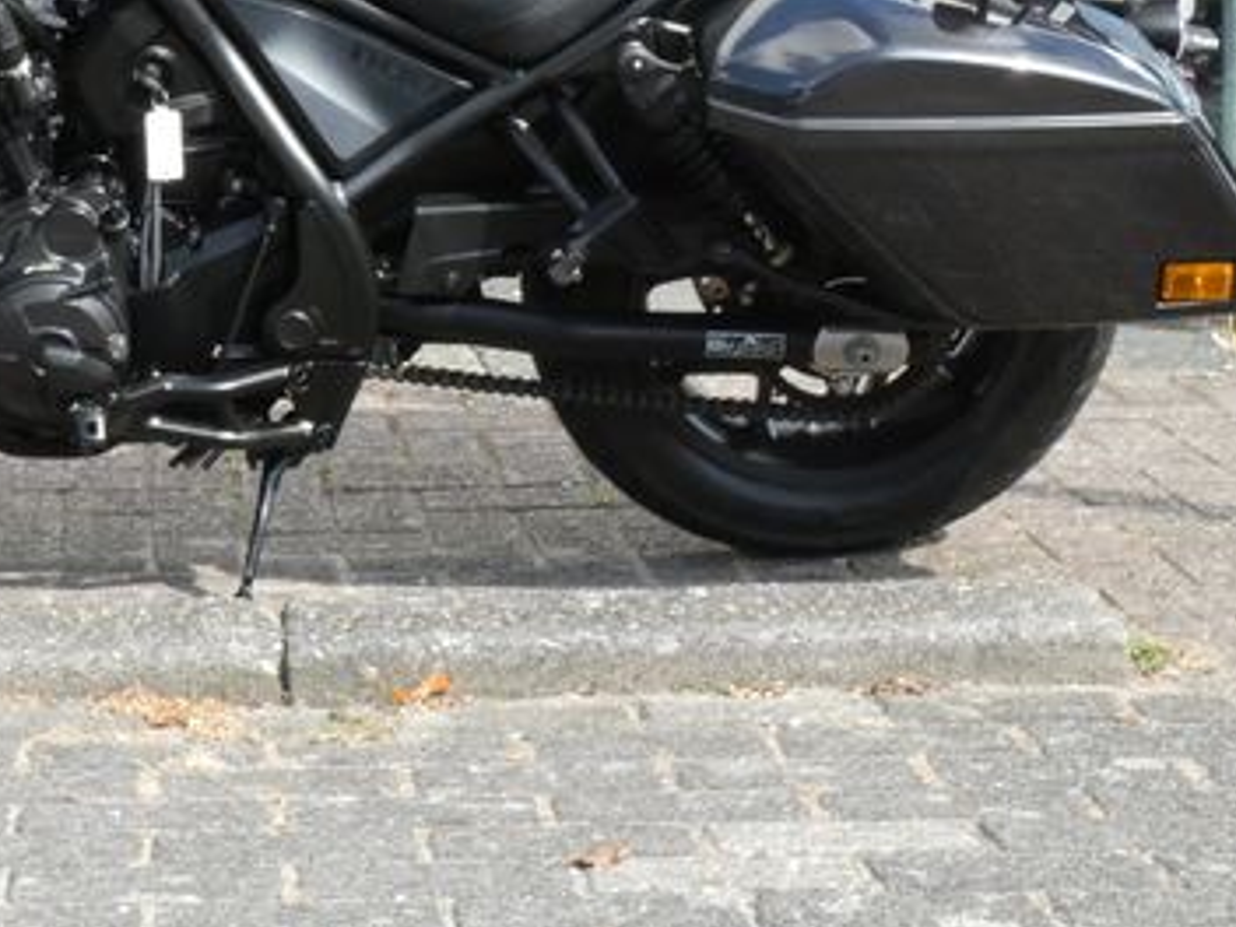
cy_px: 165
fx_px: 3571
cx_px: 169
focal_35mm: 100
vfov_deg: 14.7
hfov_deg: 19.3
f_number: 5.6
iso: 800
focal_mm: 9.9
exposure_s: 1/800
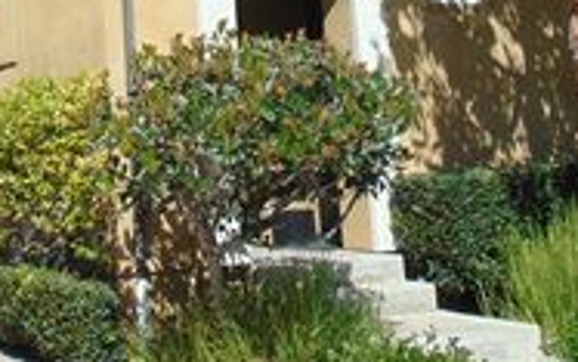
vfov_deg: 17.1
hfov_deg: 28.3
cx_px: 108
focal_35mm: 71
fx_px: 1119
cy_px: -135
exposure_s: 1/200
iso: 80
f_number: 7.7
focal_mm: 4.5
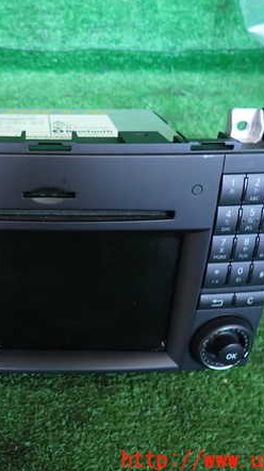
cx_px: 43
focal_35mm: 37
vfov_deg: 54.0
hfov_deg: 30.9
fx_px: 461
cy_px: 234
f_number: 2
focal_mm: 4.5
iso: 250
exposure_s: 1/30
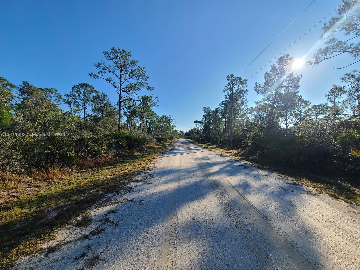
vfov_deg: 89.9
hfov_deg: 106.2
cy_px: 135
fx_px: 135
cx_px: 180
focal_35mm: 13
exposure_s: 1/1839
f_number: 2.2
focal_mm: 2.2
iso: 50
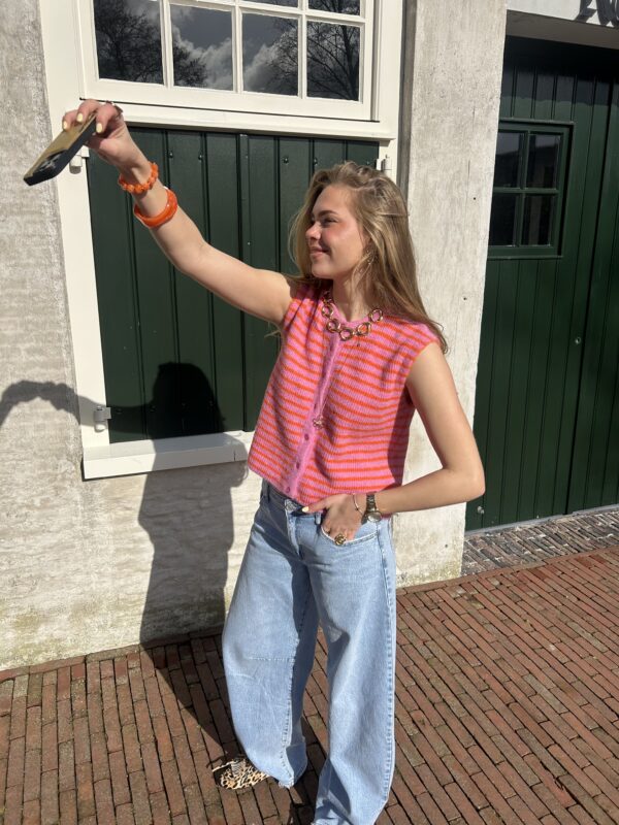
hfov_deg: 53.1
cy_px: 412
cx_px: 310
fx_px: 620
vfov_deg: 67.3
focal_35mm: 26
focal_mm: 5.7
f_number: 1.5
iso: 50
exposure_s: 1/8000
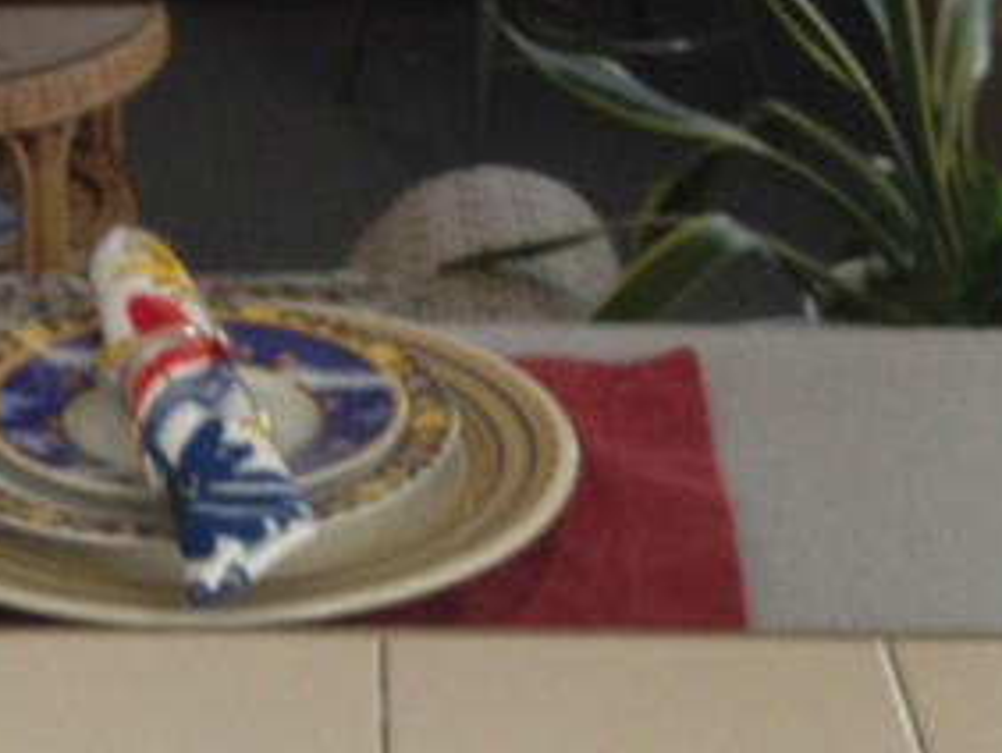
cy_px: -579
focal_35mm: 127
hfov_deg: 15.4
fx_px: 3679
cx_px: 199
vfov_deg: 11.0
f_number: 2.4
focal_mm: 4.28
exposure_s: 1/20
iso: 100
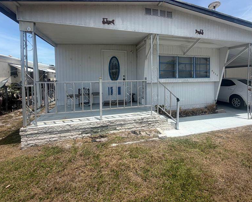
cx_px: 142
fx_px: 134
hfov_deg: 85.9
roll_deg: +0.7
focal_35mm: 18
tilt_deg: -1.8
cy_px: 81
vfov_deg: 73.0
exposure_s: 1/864
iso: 20
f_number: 2.2
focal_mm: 2.22
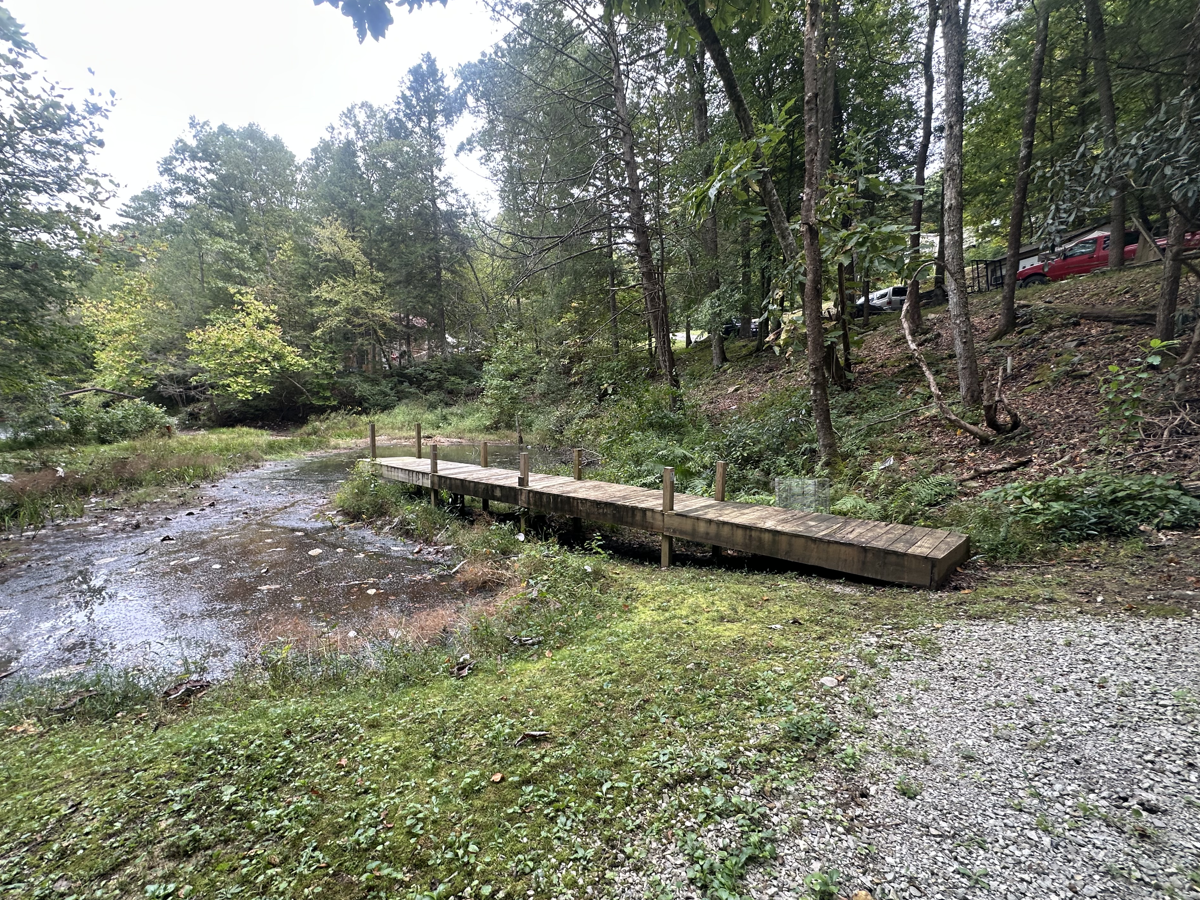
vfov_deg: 81.7
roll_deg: -1.2
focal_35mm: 15
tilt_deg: -4.3
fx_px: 520
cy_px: 455
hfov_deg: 98.1
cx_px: 565
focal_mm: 2.22
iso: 50
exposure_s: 1/99
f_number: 2.2
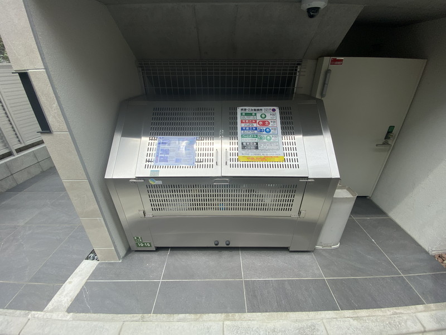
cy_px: 168
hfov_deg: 106.2
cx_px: 223
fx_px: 167
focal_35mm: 13
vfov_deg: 89.9
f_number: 2.4
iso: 20
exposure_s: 1/959
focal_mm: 1.54
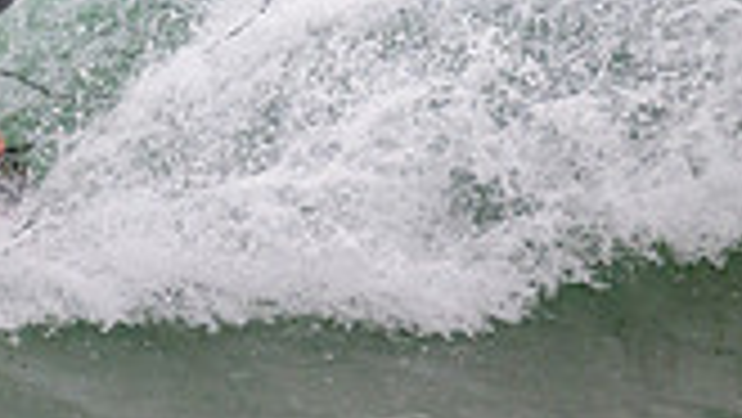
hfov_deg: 0.8
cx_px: -450
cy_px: -285
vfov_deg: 0.5
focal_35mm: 2546
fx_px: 50117
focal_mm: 690
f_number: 11
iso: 900
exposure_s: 1/2000
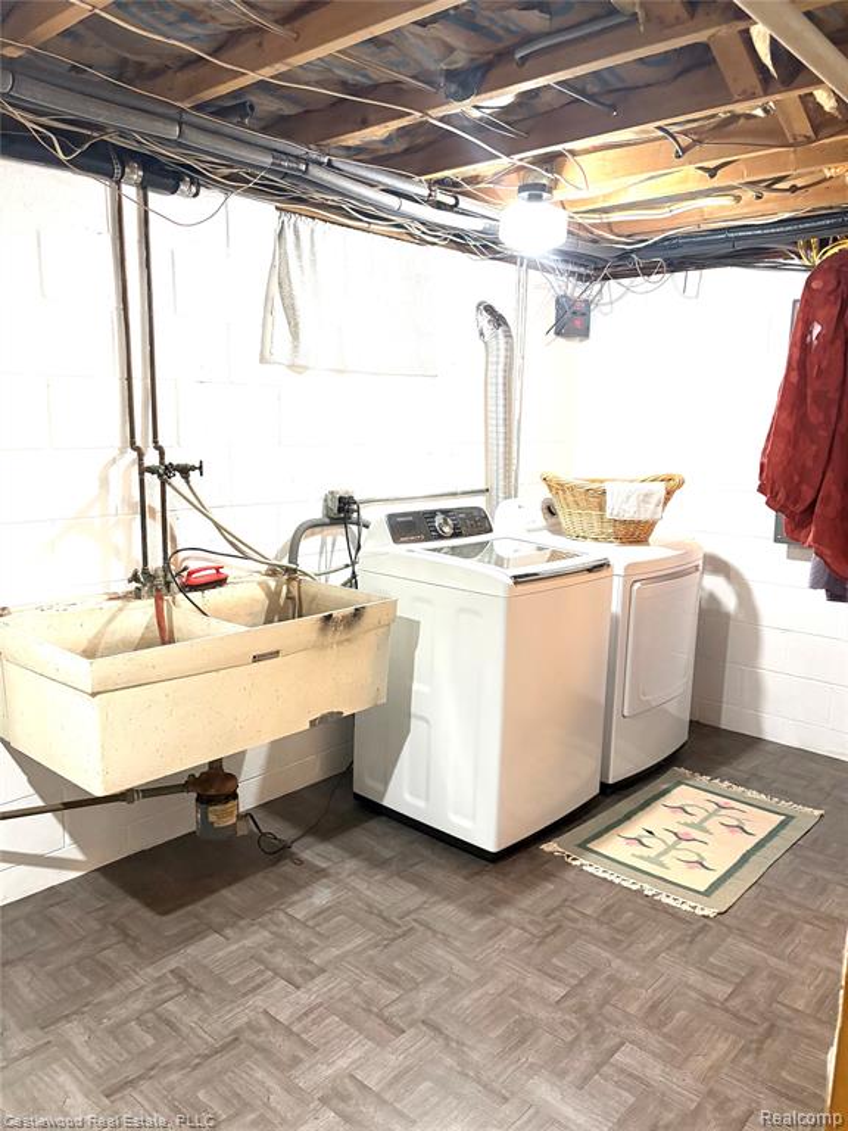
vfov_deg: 67.3
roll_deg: -1.4
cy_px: 566
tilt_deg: -9.5
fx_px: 849
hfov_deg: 53.1
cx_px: 424
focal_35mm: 26
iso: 320
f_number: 1.6
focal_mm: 5.96
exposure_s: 1/60
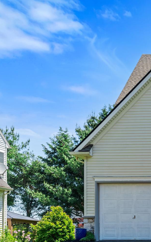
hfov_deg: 15.4
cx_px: 245
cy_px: 148
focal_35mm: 76
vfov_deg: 27.1
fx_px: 500
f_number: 8
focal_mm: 36
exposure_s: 1/250
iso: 160
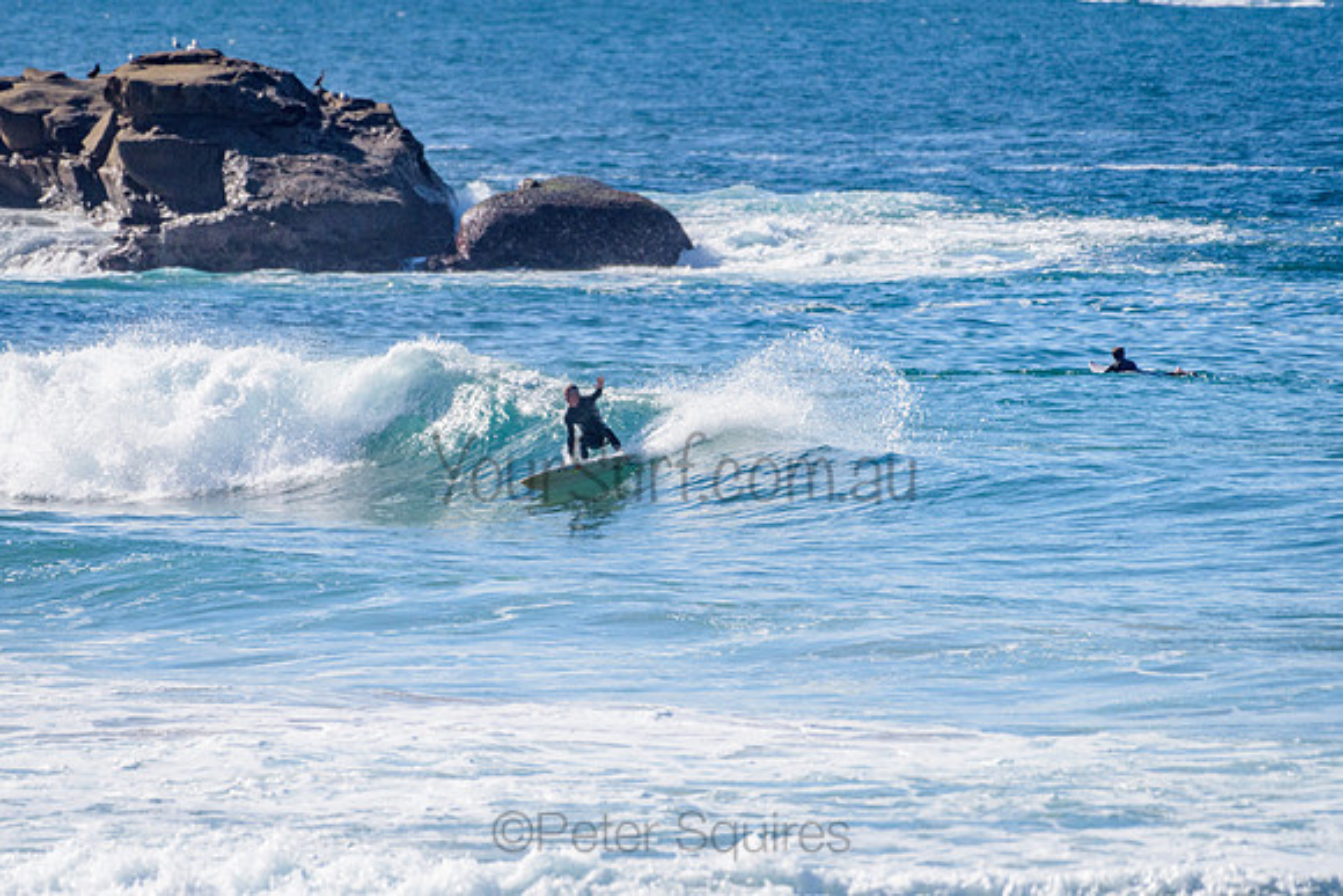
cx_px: 585
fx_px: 22882
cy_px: 437
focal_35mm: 613
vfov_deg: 2.2
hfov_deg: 3.4
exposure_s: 1/8000
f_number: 5.6
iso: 500
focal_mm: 500
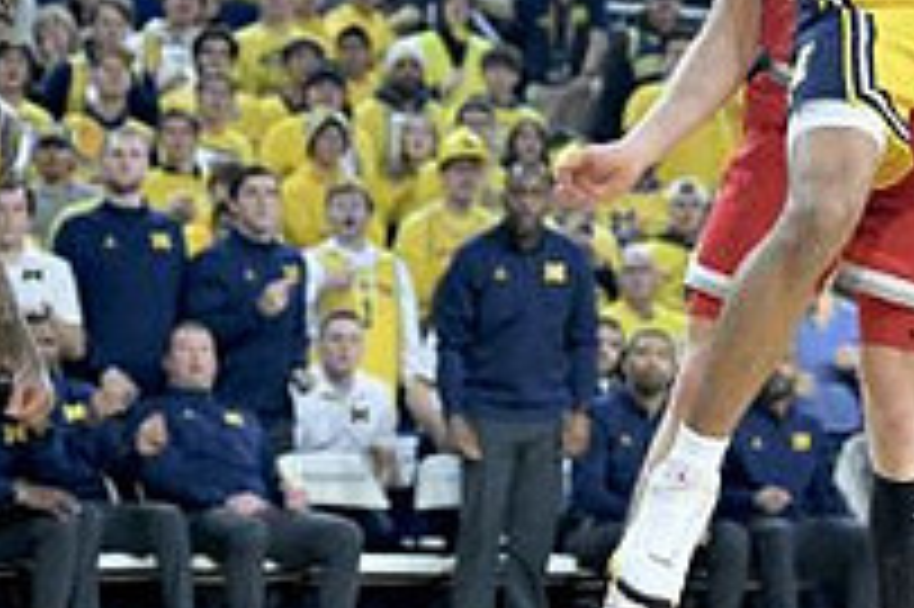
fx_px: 5074
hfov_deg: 10.2
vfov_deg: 6.8
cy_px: -223
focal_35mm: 200
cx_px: 977
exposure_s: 1/1250
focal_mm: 70
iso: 3200
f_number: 2.8
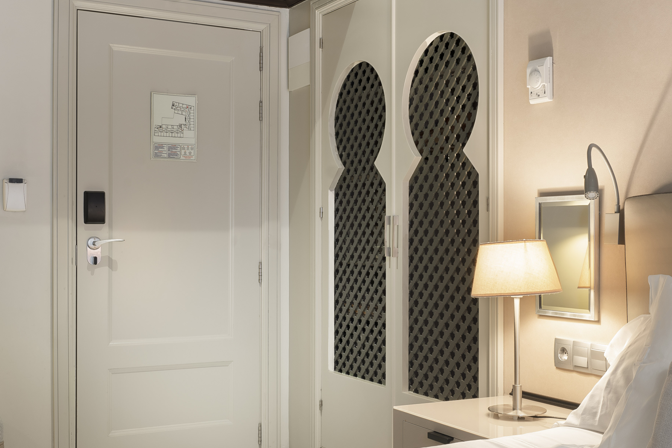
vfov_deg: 28.6
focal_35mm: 47
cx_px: 344
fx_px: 877
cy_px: 250
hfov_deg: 41.9
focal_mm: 21
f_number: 10
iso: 100
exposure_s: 1
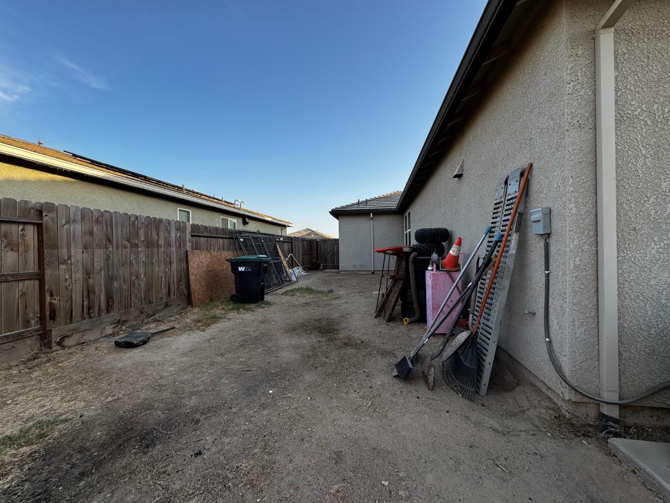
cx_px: 335
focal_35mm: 14
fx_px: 271
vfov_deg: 85.7
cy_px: 252
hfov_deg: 102.1
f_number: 2.2
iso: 40
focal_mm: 2.22
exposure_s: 1/512
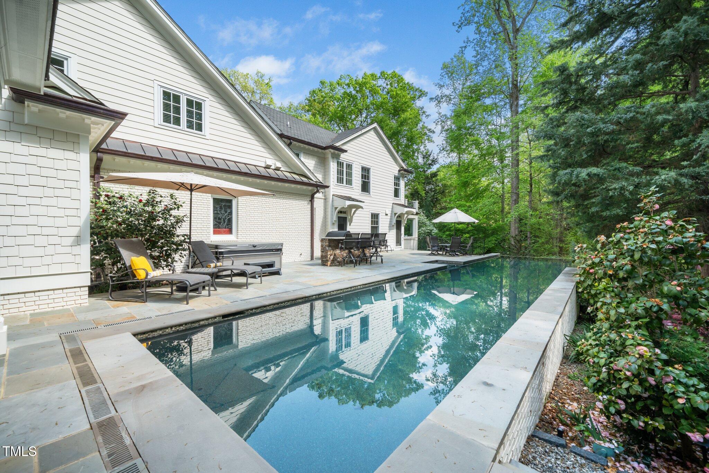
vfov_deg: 81.2
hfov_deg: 104.3
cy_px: 236
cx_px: 354
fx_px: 276
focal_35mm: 14
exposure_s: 1/100
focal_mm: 14
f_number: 11
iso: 640
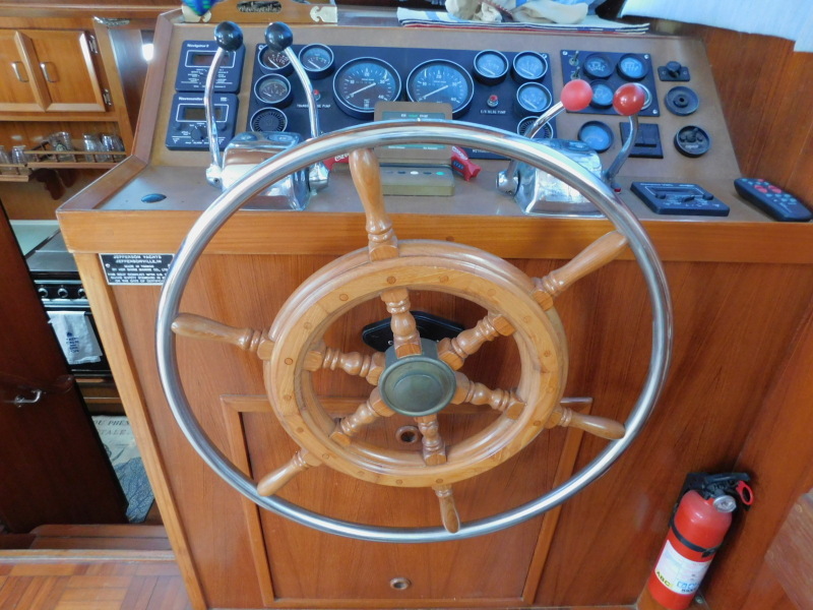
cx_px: 406
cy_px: 305
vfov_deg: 58.9
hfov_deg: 73.9
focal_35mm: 23
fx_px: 540
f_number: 3
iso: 400
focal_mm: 4
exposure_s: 1/10
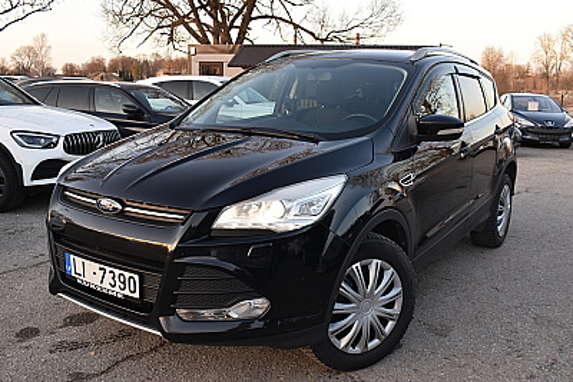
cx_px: 286
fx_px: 549
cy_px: 191
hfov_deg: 55.1
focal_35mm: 34
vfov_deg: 38.4
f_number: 7.1
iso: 400
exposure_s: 1/125
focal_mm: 23
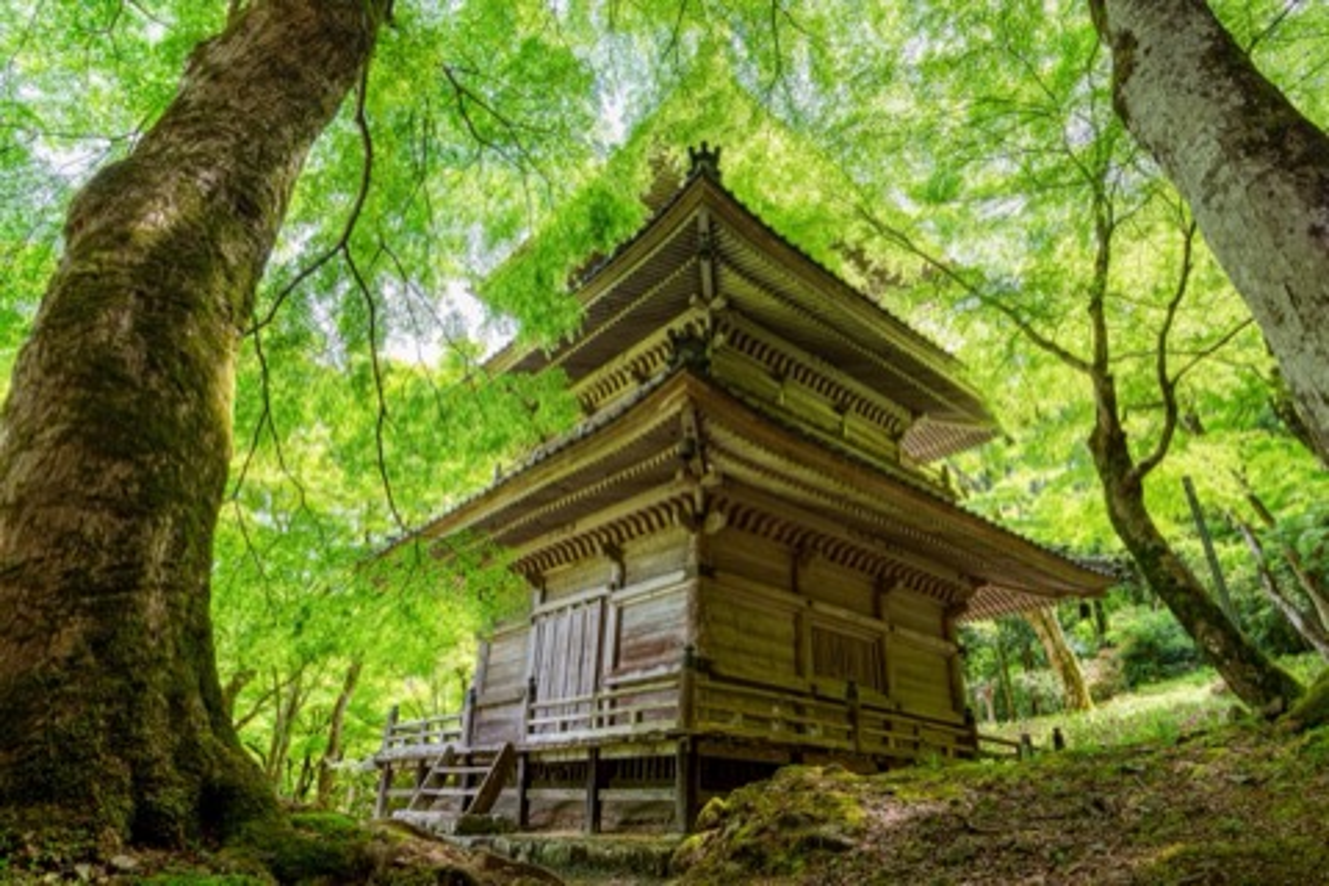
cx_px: 664
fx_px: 738
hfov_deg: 84.0
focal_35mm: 20
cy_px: 443
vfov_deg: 61.9
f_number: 9
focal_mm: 20
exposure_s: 1/25
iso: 100
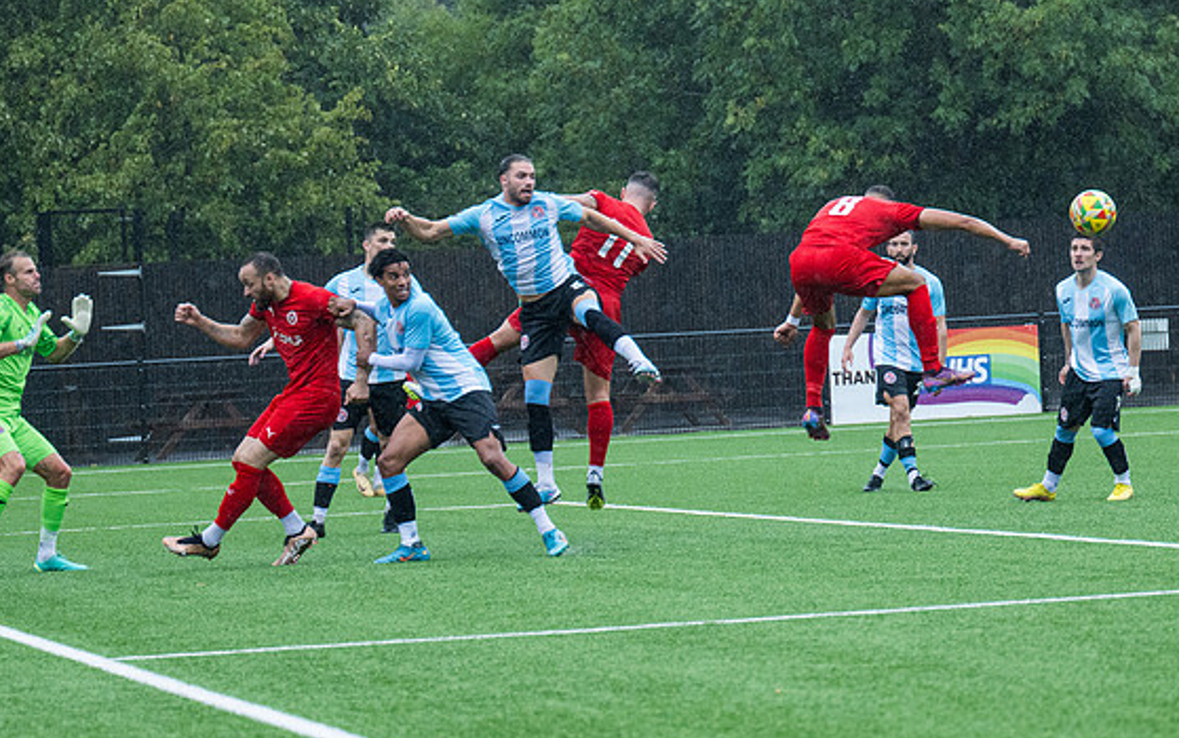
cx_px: 709
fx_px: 5819
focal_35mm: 181
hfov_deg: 11.6
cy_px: 430
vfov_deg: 7.3
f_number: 4
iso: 1000
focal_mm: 98
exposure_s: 1/2500
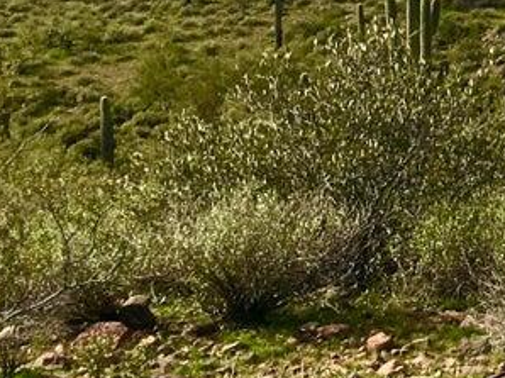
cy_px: -141
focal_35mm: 133
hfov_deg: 13.4
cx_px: 892
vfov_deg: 10.8
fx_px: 1939
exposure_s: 1/1972
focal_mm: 4.15
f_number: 2.2
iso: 25
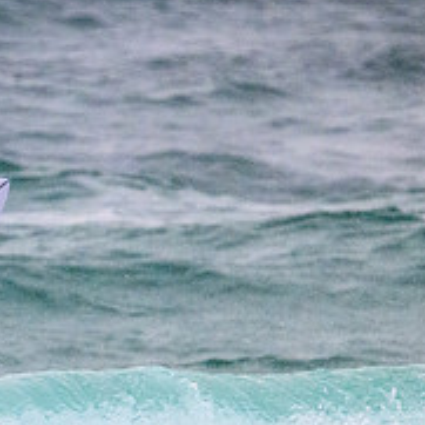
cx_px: -80
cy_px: 419
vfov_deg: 1.1
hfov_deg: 1.1
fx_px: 22641
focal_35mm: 1630
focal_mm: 600
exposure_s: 1/2000
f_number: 11
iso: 8000
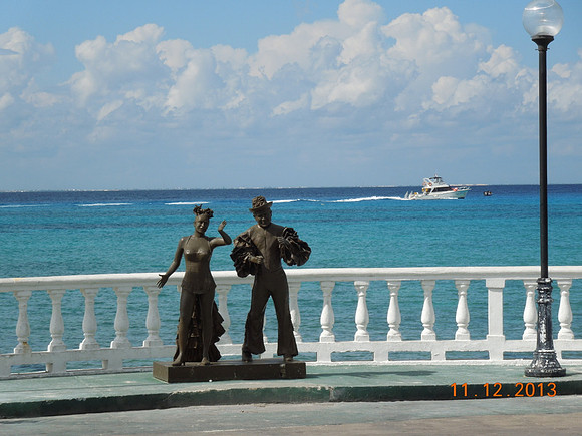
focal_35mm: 134
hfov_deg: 14.7
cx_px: 291
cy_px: 218
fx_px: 2253
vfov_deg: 11.1
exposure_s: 1/800
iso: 100
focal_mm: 24.2
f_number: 4.9
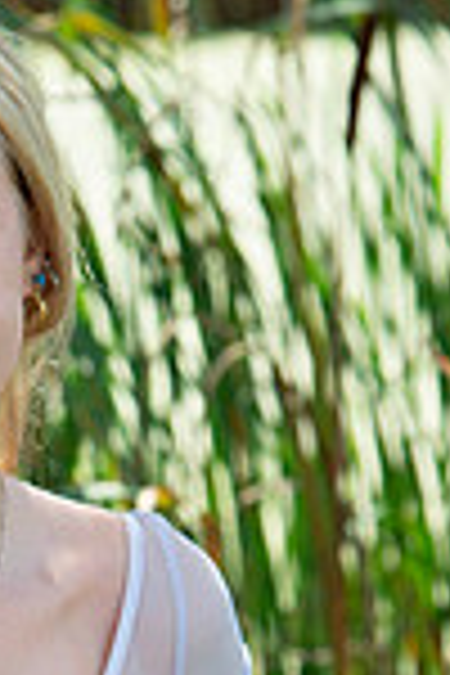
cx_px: -171
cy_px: 756
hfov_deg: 5.4
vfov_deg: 8.0
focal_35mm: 255
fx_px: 4781
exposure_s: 1/250
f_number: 5.6
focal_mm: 85
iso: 160
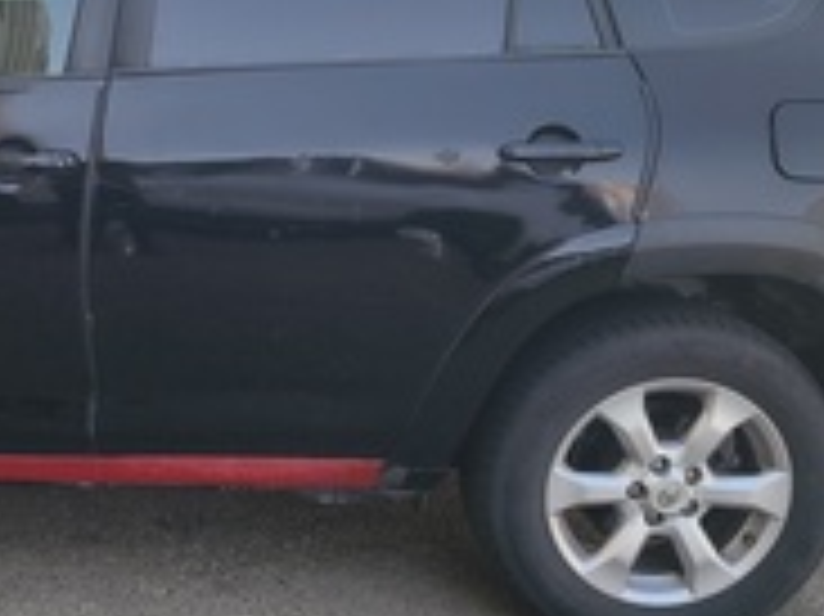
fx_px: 1427
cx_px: 56
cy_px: 191
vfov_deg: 24.2
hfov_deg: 30.5
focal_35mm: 60
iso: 101
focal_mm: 5.56
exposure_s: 1/893
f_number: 1.8
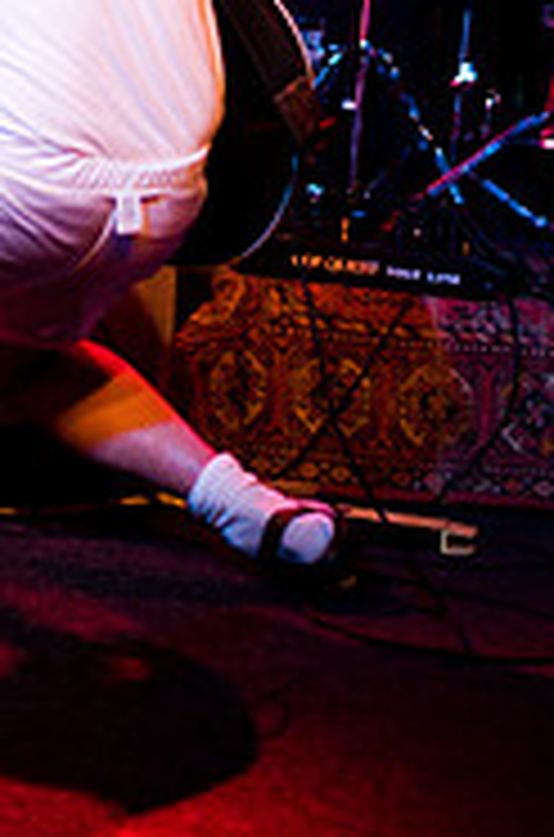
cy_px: 4
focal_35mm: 109
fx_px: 2530
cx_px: -16
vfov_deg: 18.3
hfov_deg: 12.3
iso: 1000
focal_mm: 30
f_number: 1.6
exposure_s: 1/125
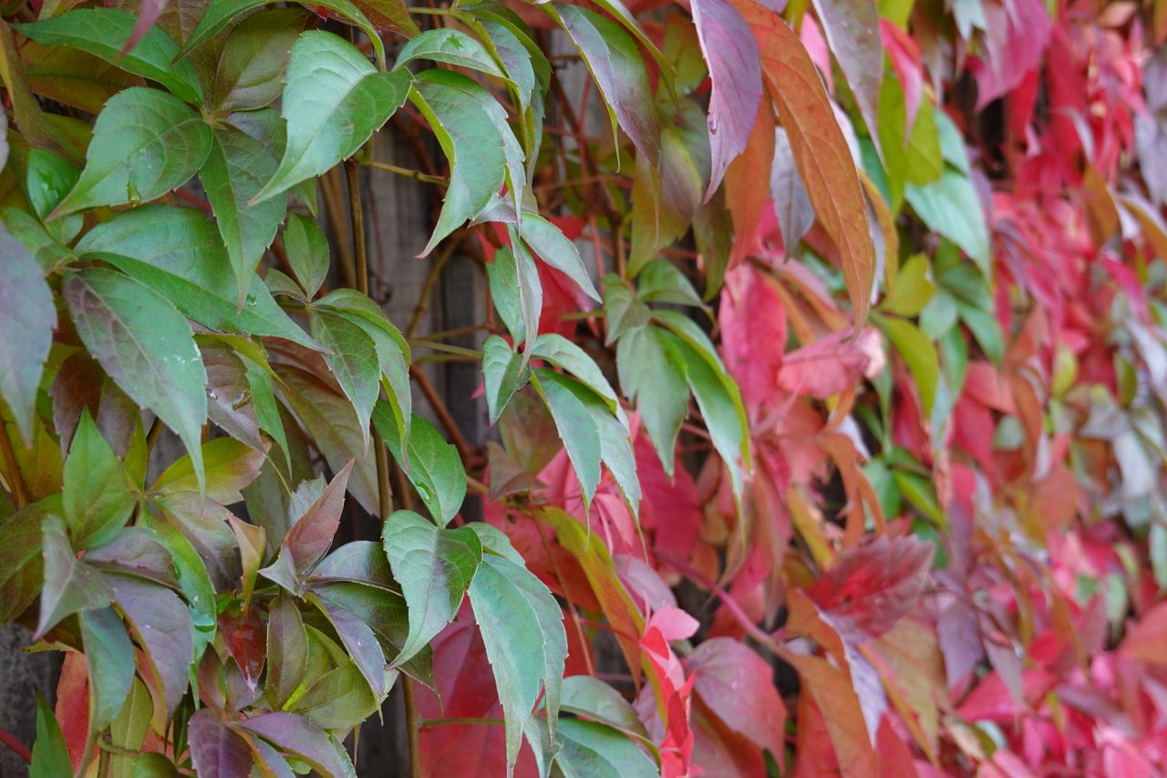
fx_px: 1815
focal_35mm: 56
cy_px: 389
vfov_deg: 24.2
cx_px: 584
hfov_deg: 35.6
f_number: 4
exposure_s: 1/60
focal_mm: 20.69
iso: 125
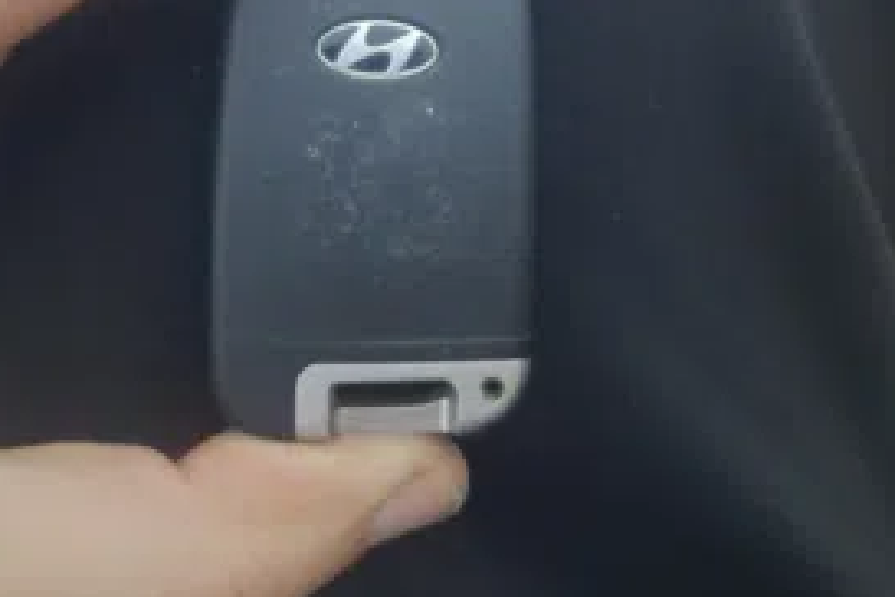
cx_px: 459
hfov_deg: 54.4
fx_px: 870
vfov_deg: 35.7
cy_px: 66
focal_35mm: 35
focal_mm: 5.54
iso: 1000
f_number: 1.8
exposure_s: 1/20
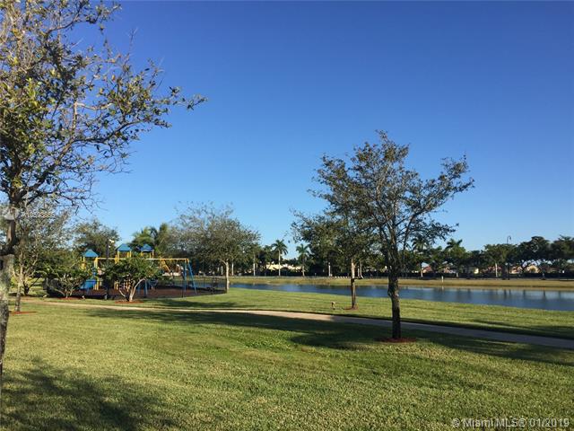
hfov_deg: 61.7
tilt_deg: +6.9
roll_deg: -0.4
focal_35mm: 29
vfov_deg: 48.2
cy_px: 216
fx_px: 481
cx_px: 287
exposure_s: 1/1799
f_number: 2.2
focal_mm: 4.15
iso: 32
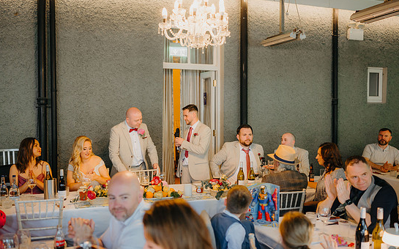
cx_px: 191
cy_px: 132
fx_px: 413
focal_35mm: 38
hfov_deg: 51.6
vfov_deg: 33.5
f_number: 2
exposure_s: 1/200
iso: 800
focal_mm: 35
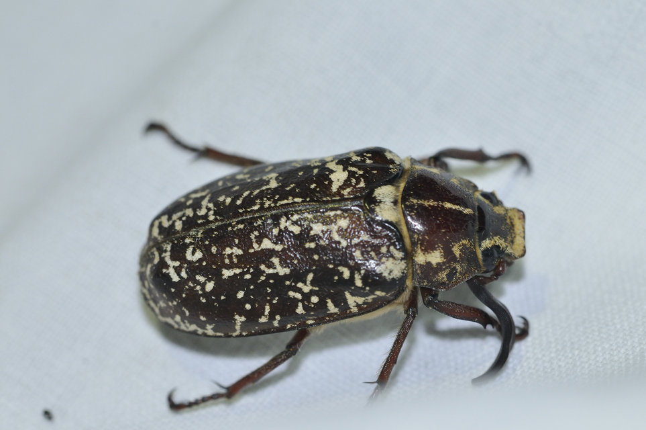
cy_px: 215
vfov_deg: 8.7
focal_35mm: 158
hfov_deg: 13.1
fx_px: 2823
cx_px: 323
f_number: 10
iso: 800
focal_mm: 105
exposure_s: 1/60
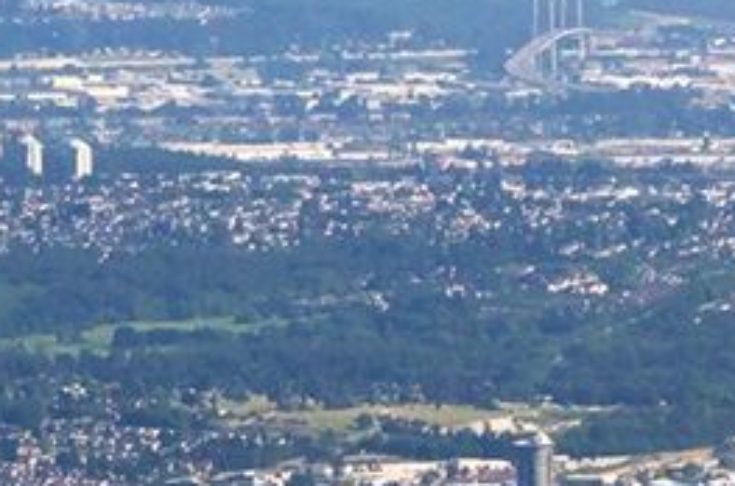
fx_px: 14237
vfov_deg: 2.0
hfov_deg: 2.9
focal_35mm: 699
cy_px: 465
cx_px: 1397
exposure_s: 1/400
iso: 800
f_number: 13
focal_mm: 97.5
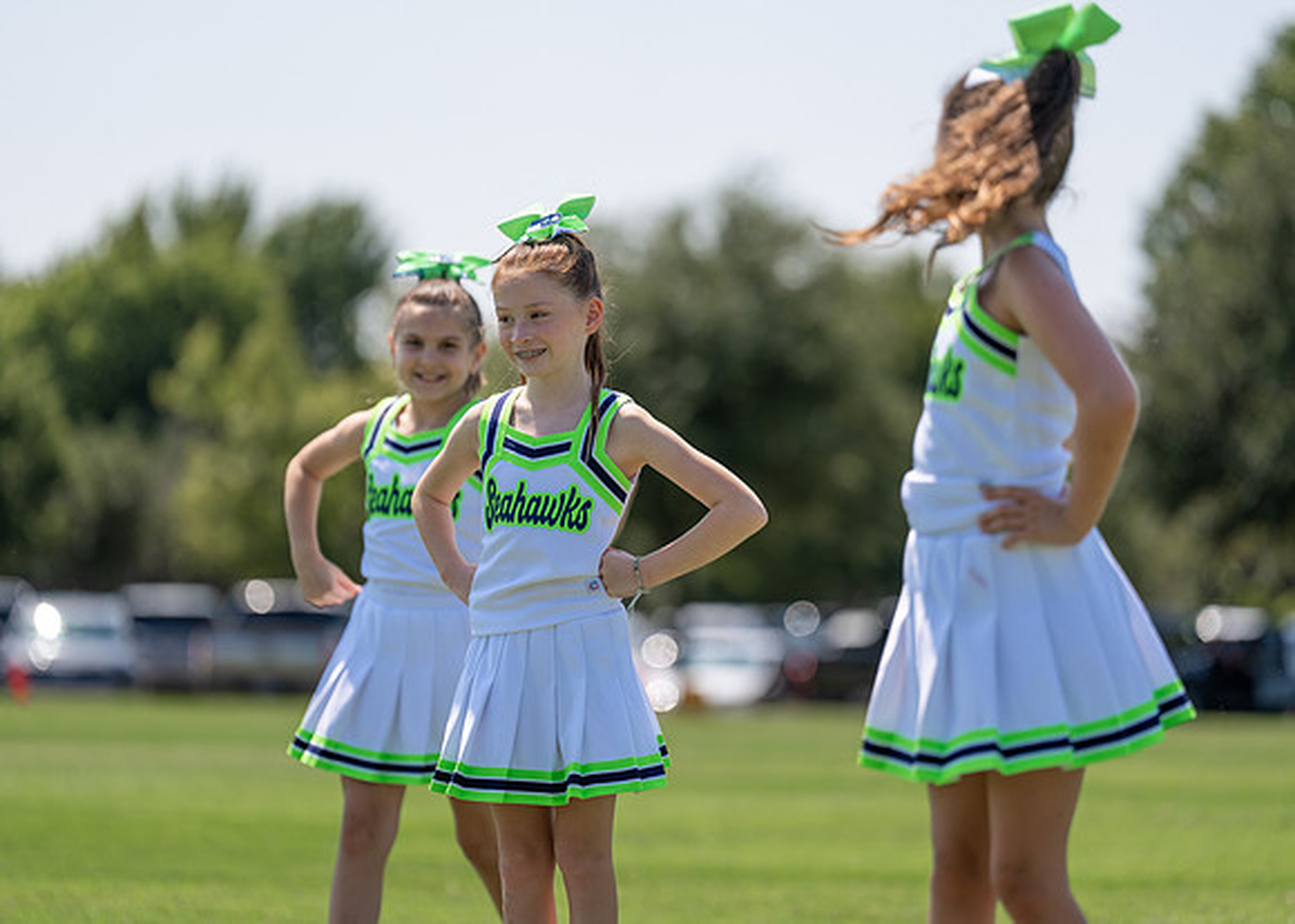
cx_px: 648
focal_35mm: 181
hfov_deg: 11.1
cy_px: 462
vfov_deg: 8.0
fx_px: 6649
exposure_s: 1/1600
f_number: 2.8
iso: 100
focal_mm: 171
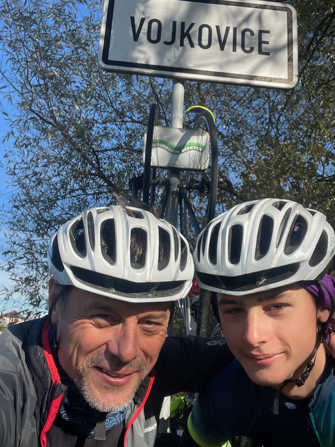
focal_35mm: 30
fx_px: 387
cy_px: 224
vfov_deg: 60.0
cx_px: 168
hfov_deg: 46.8
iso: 25
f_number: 2.2
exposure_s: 1/546
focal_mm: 2.71
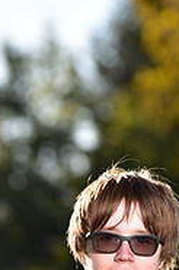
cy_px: 393
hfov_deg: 2.2
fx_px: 4685
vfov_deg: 3.3
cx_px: 129
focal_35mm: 627
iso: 80
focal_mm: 200
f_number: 5
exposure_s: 1/250
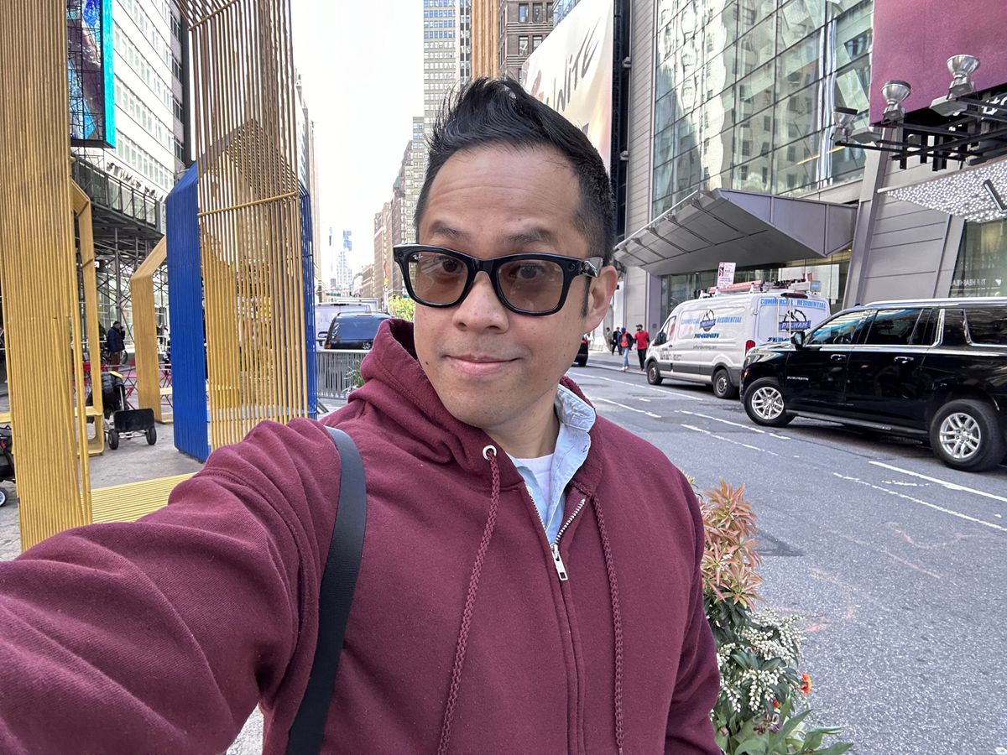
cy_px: 378
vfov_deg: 58.9
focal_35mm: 23
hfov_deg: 73.9
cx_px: 504
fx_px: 669
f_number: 1.9
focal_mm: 2.69
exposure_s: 1/120
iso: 64
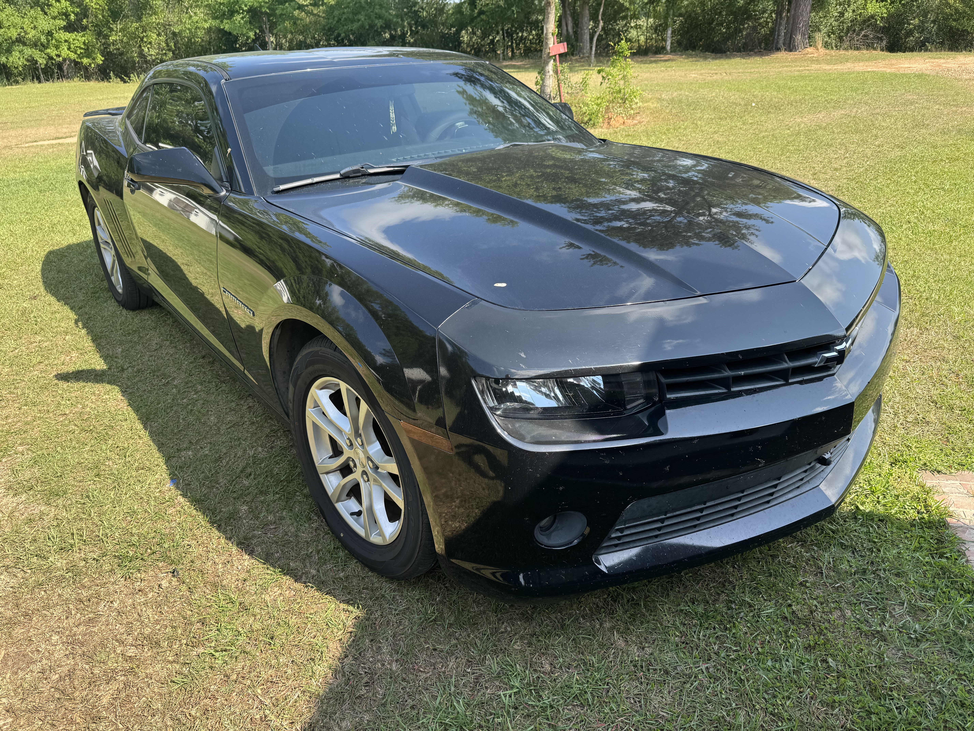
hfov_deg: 71.6
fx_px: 675
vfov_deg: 56.8
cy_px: 366
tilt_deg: -27.0
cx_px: 487
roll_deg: +3.5
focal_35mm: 24
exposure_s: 1/1112
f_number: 1.78
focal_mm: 6.76
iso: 80
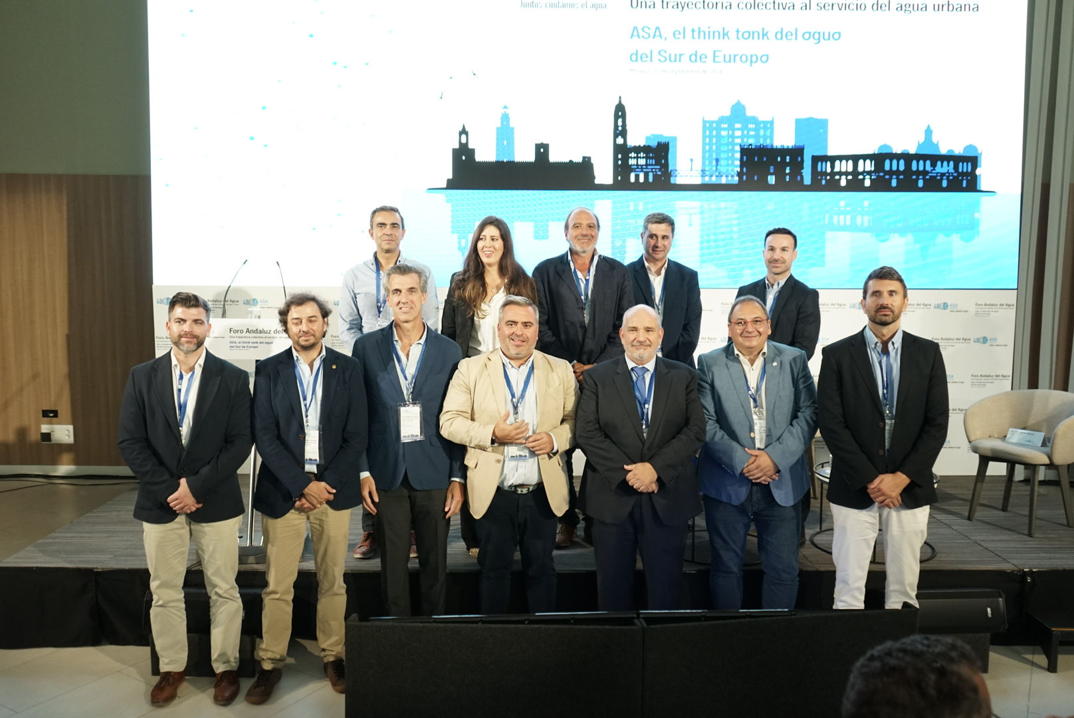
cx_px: 537
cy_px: 359
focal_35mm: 29
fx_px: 866
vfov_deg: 45.0
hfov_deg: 63.6
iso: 1250
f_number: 3.5
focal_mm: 29
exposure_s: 1/125
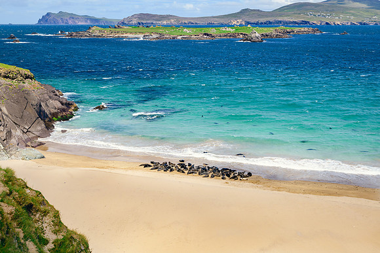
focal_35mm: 49
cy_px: 126
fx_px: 517
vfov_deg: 27.5
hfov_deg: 40.3
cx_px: 190
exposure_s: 1/500
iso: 100
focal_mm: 48
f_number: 8
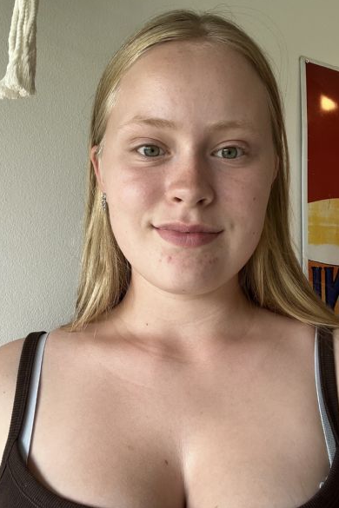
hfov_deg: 41.1
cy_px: 255
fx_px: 452
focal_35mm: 32
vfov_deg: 58.7
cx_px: 176
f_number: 2.2
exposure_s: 1/121
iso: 64
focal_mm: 2.71
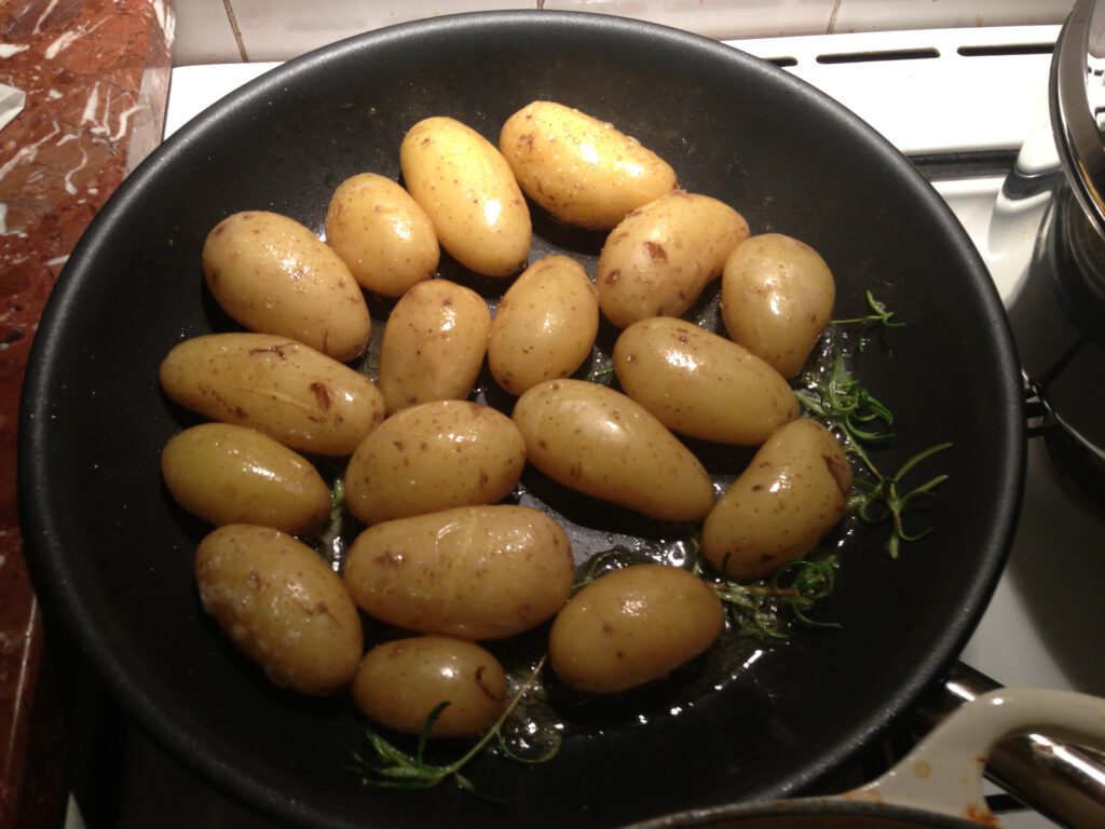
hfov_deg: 55.4
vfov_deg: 42.9
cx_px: 552
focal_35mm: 33
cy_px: 414
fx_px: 1053
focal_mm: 4.13
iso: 64
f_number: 2.4
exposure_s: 1/20
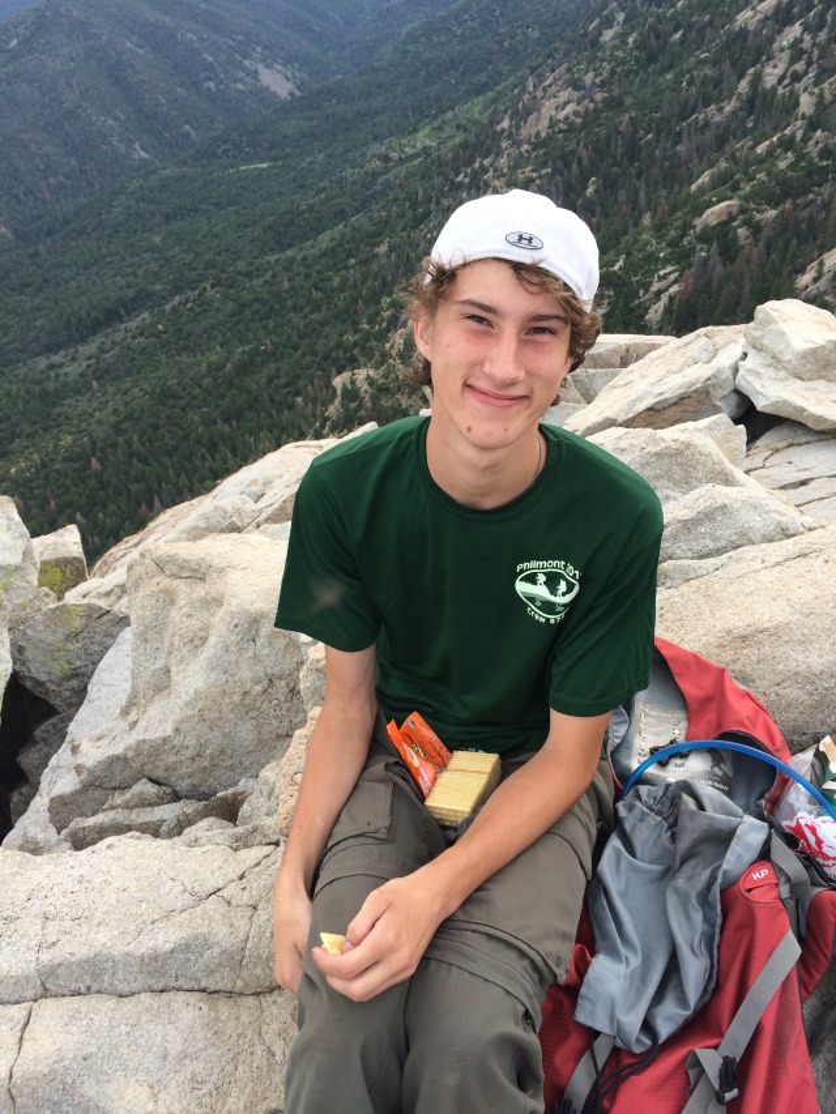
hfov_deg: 48.2
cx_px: 418
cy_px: 557
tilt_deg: -33.6
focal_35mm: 29
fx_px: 934
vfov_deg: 61.7
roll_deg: +8.4
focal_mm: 4.15
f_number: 2.2
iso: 32
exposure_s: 1/391
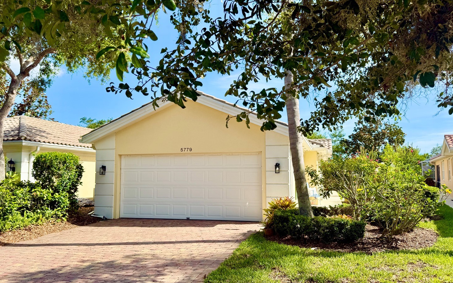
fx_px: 346
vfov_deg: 44.5
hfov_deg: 66.5
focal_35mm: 28
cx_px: 232
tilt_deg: +5.7
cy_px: 144
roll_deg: +1.9
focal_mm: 6.76
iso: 80
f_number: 1.78
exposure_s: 1/3279
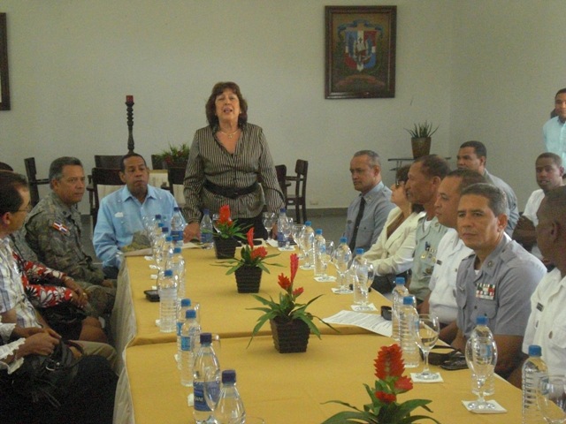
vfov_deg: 23.3
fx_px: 1030
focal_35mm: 63
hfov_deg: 30.7
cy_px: 212
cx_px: 283
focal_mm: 10.4
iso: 800
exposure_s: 1/125
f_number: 4
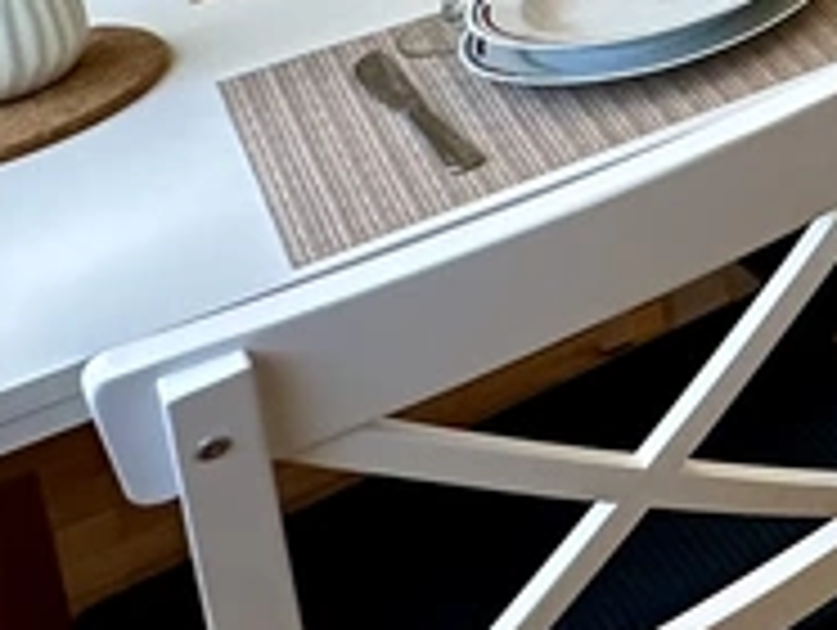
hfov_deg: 16.0
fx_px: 1864
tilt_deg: -11.0
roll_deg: +0.7
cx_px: 1876
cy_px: -585
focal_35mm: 77
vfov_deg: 15.7
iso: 100
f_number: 2.2
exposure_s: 1/99
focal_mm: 2.22
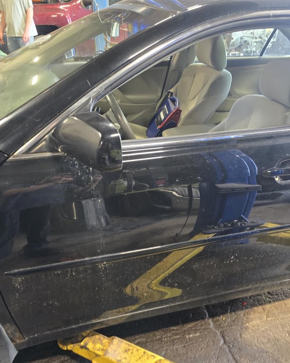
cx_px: 154
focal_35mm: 30
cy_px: 182
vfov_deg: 58.8
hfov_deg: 48.5
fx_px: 322
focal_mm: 6.3
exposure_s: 1/60
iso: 800
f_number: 1.7
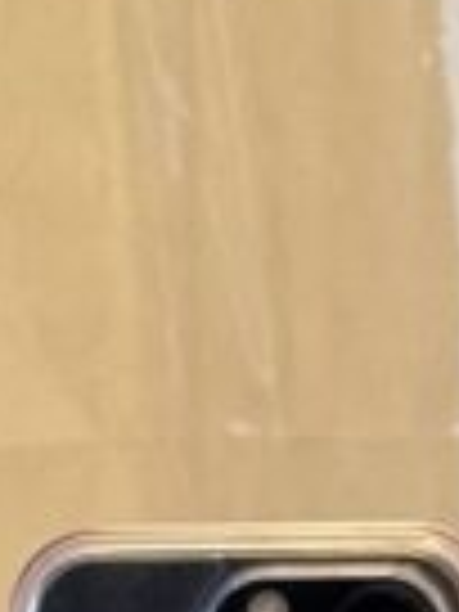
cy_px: 1444
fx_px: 6382
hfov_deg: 4.1
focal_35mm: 361
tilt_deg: -5.0
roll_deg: +2.1
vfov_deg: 5.3
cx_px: -459
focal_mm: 6.76
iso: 500
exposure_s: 1/40
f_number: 1.78
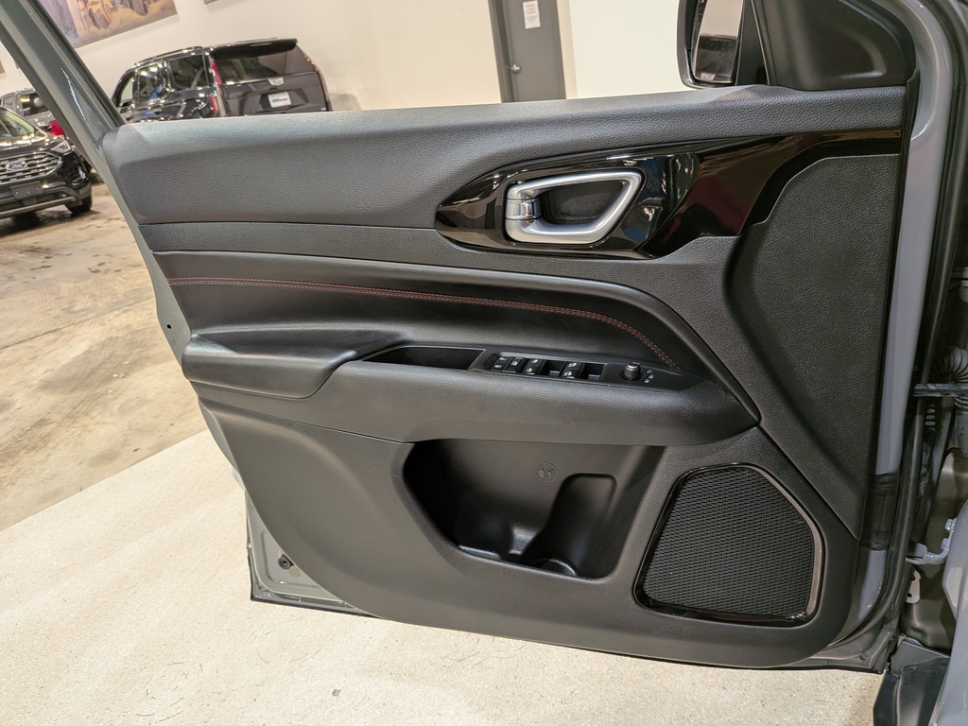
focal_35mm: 24
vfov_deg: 56.8
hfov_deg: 71.6
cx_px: 484
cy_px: 363
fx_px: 671
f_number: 1.7
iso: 139
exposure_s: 1/120
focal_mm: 4.53
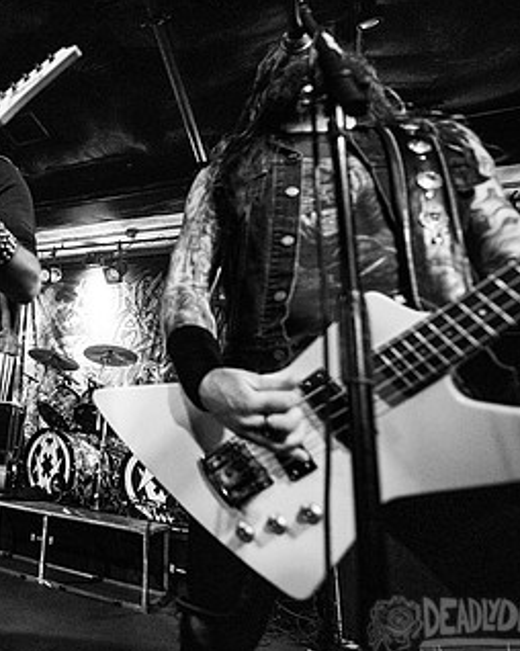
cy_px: 273
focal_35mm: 24
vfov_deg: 69.9
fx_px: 462
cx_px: 16
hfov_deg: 49.5
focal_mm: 14
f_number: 3.2
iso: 3200
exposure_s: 1/125
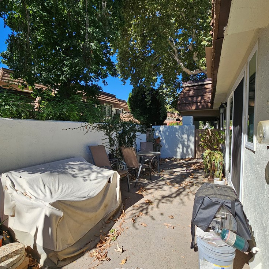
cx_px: 126
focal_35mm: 16
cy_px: 136
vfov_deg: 87.4
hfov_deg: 87.3
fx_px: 141
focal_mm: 2.2
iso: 50
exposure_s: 1/1453
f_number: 2.2
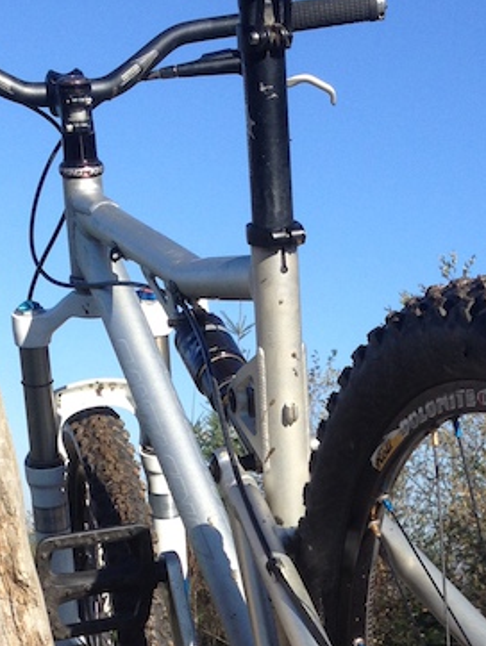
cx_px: 295
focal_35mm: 99
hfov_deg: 14.9
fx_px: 1851
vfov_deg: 19.4
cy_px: 607
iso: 50
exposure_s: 1/1314
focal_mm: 4.28
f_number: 2.4
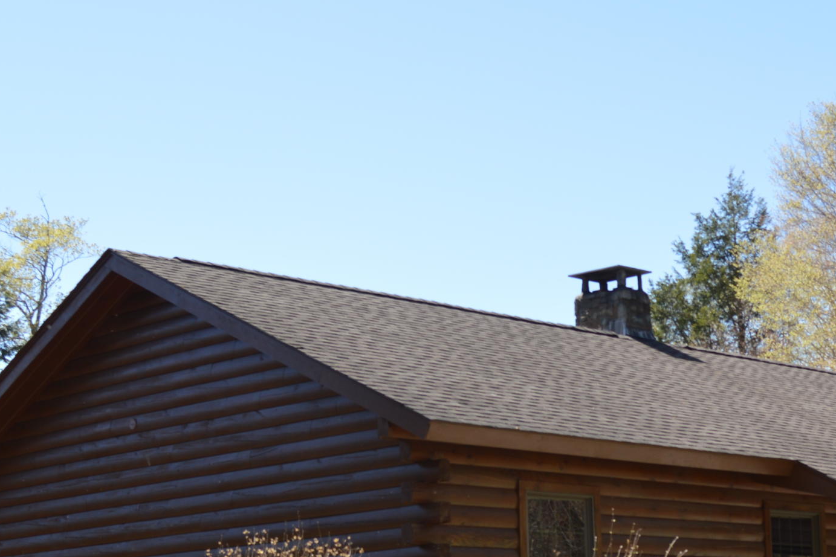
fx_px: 1811
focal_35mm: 78
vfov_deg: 17.3
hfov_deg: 25.8
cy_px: 451
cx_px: 579
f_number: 5.6
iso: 100
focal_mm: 24
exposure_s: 1/200
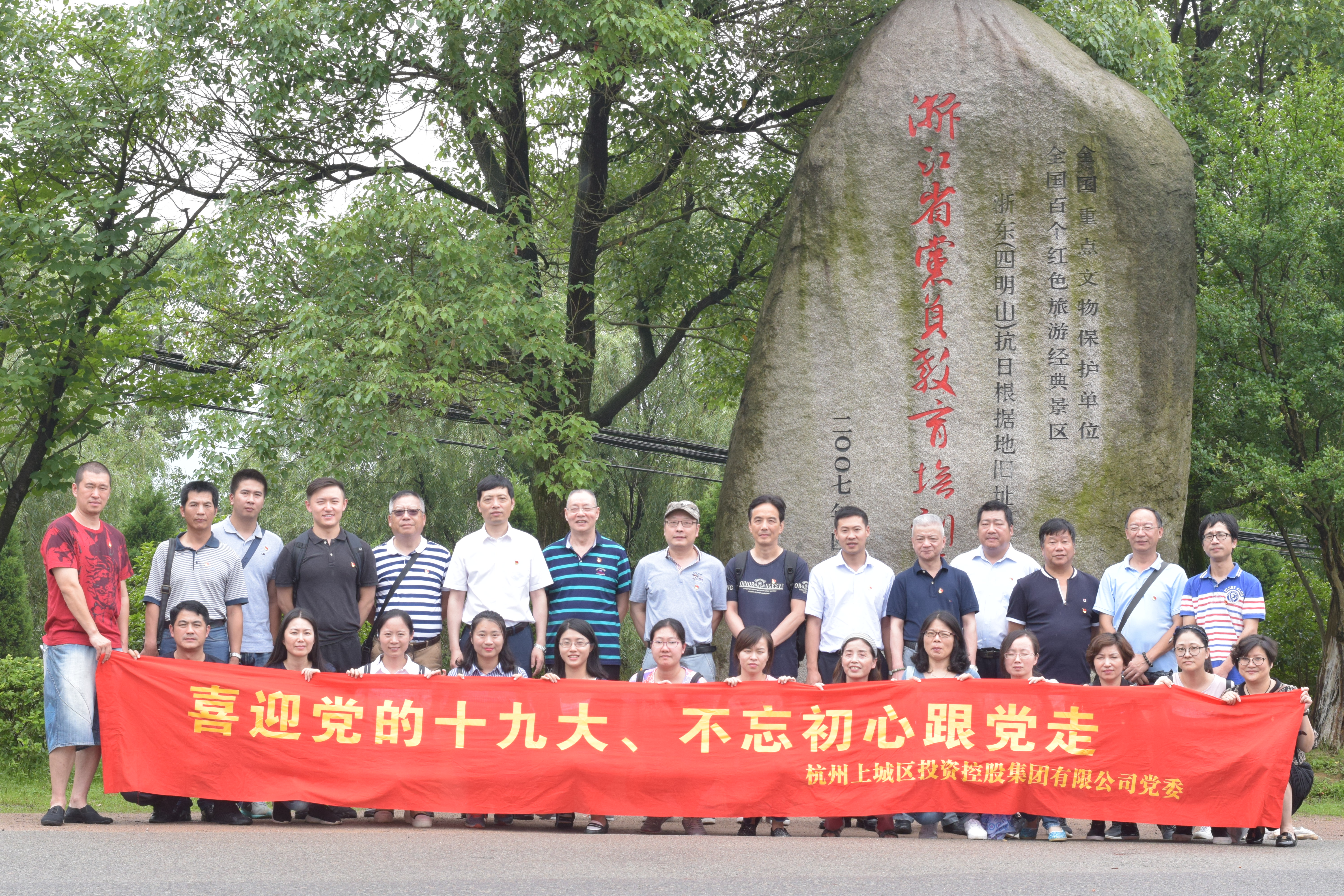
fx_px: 2800
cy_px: 448
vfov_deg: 18.2
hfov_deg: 27.0
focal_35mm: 75
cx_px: 672
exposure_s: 1/400
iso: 800
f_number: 10
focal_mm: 50
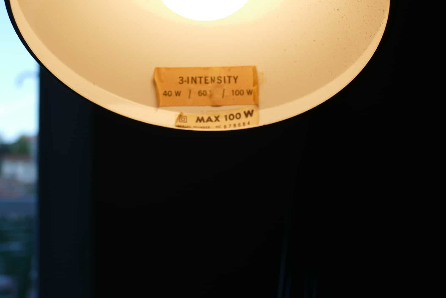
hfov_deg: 32.4
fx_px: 768
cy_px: 149
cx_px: 223
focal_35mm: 62
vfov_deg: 21.9
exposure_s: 1/200
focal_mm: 22.58
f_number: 3.5
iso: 125
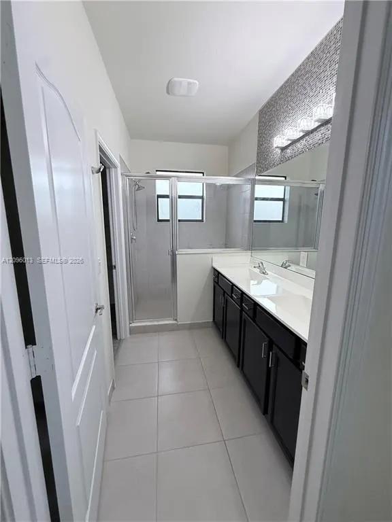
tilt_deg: -9.0
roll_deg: -1.7
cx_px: 196
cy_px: 261
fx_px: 211
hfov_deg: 85.7
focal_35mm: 14
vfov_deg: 102.1
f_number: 2.2
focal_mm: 2.22
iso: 250
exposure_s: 1/120
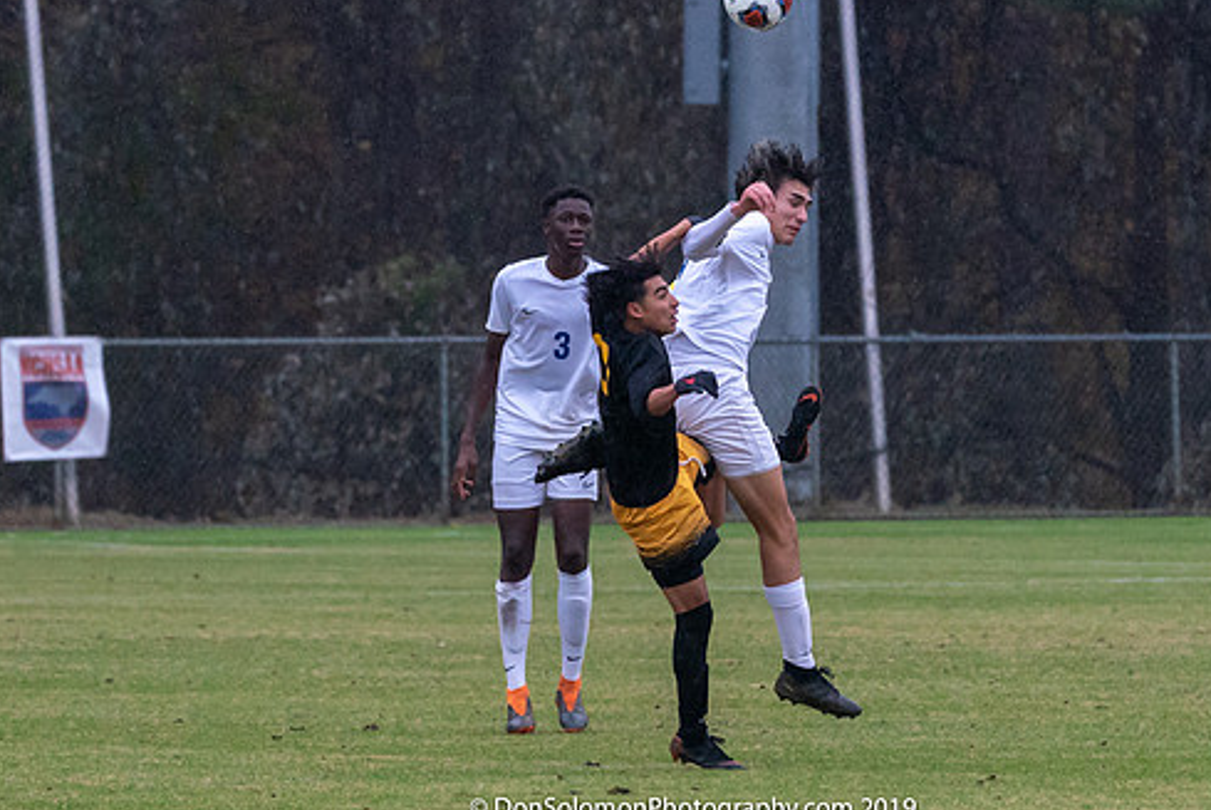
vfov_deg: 2.4
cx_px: 693
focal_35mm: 565
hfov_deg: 3.6
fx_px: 19022
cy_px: 618
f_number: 5.6
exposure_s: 1/1000
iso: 3200
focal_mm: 229
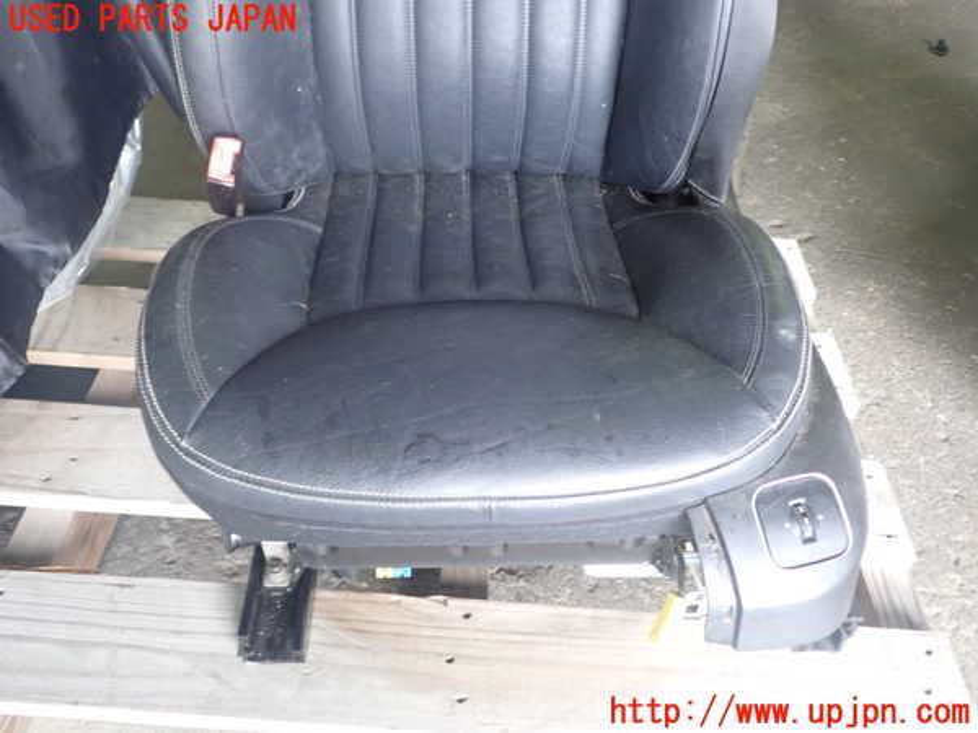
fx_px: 848
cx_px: 489
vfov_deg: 46.8
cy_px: 366
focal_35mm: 30
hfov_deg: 60.0
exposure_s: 1/30
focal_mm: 5.4
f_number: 2.3
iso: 250
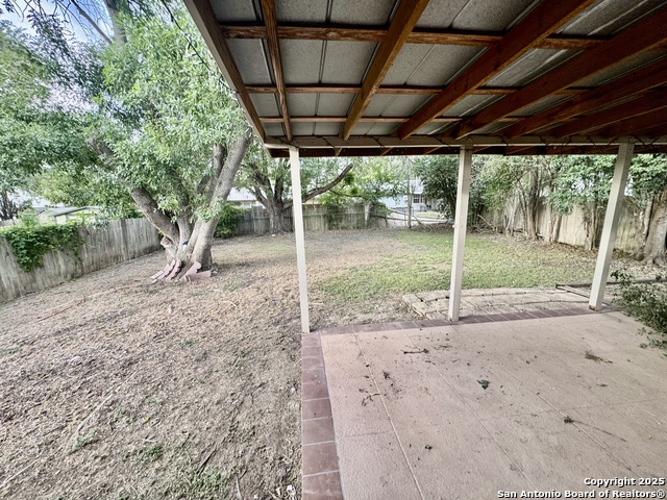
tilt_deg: -11.9
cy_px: 250
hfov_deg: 102.1
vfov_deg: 85.7
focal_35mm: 14
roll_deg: +1.3
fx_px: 270
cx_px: 334
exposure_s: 1/99
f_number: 2.2
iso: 80
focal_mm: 2.22
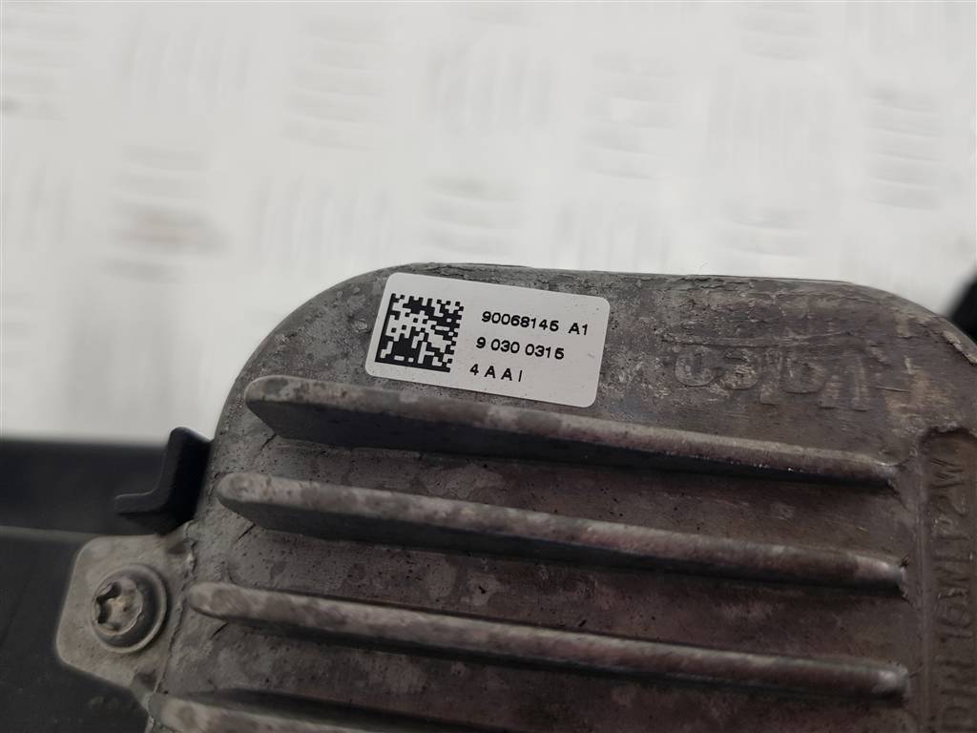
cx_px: 488
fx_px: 734
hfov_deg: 67.3
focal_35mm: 26
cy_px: 366
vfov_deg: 53.1
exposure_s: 1/50
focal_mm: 4.2
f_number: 1.7
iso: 40
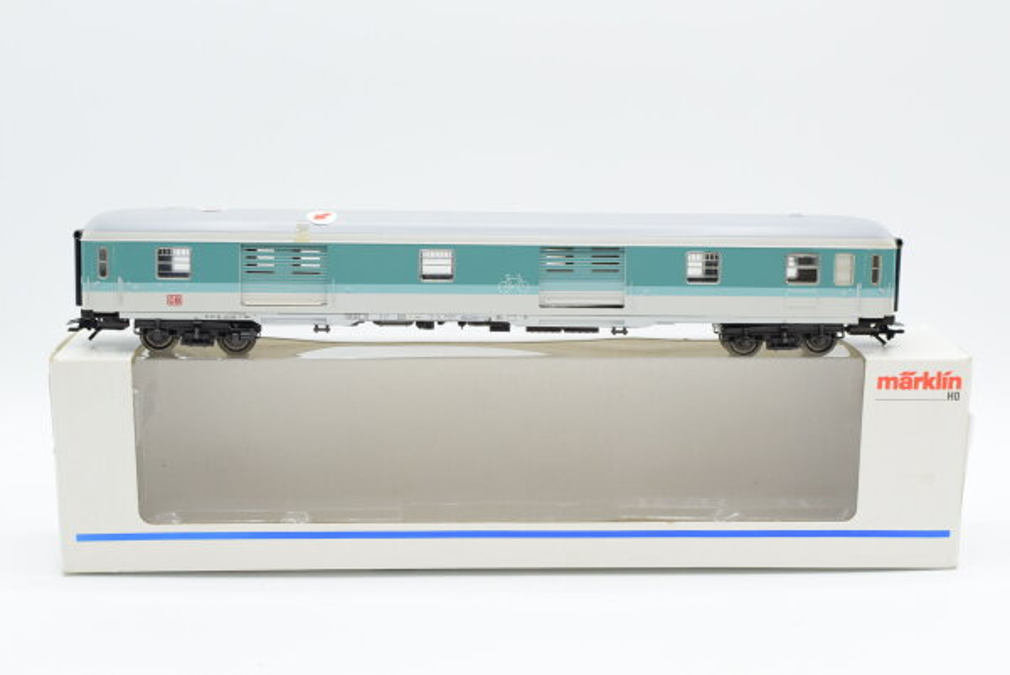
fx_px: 1474
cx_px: 505
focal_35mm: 52
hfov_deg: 37.8
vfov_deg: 25.8
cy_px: 338
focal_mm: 35
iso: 400
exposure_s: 1/160
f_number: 8
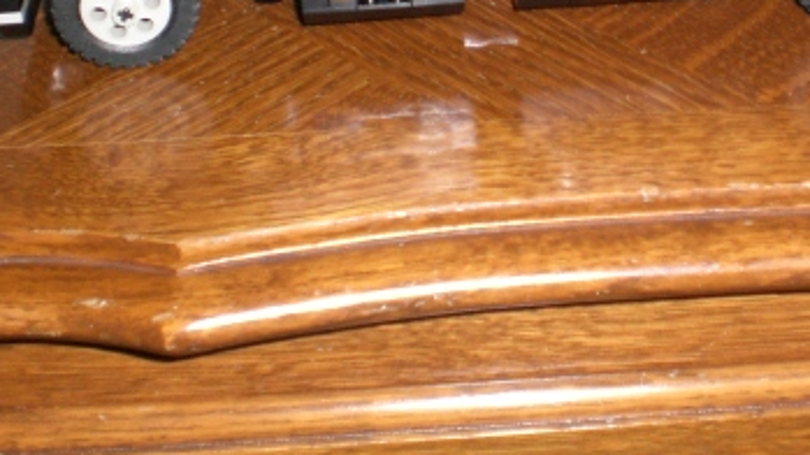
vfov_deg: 15.6
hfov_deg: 27.5
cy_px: -2
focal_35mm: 76
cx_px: 610
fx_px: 1632
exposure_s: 1/60
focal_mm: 6.3
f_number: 3.1
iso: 200
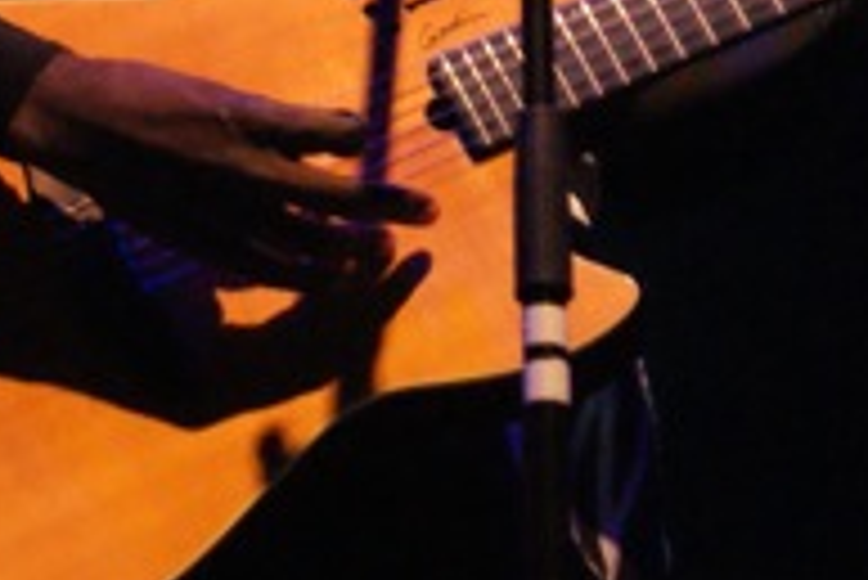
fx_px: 7214
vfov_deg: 4.6
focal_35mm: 299
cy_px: -355
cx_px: 504
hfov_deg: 6.9
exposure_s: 1/100
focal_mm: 60
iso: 1600
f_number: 5.6
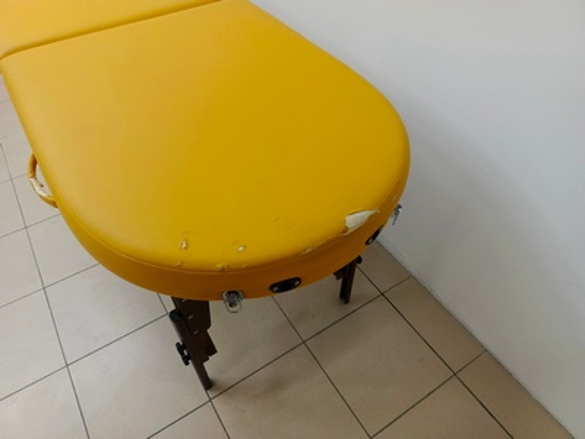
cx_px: 292
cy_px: 220
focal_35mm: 24
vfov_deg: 56.8
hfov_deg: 71.6
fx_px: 406
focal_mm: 5.25
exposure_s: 1/50
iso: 702
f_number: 1.75
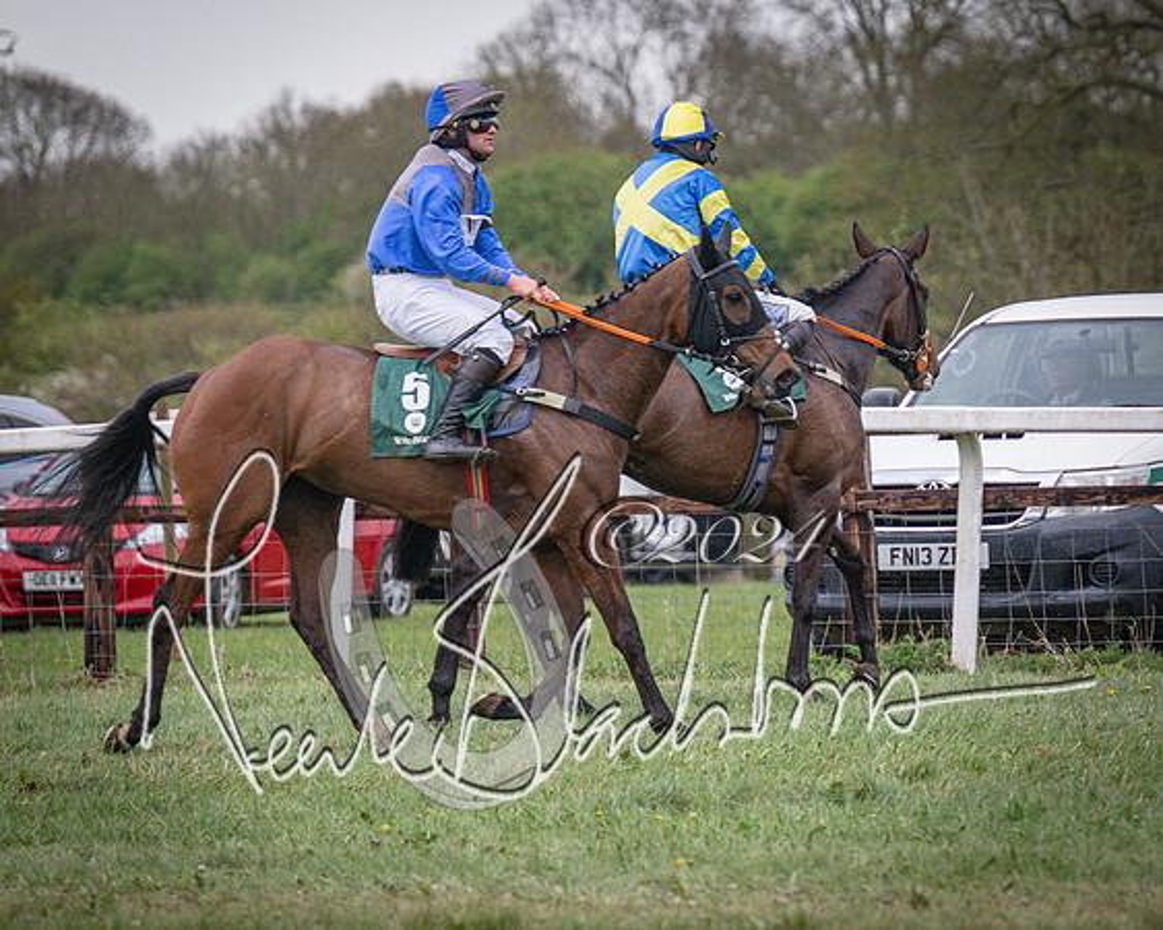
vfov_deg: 4.8
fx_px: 11161
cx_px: 858
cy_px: 473
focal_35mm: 324
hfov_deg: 6.0
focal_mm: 155
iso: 1600
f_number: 4
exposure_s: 1/1000
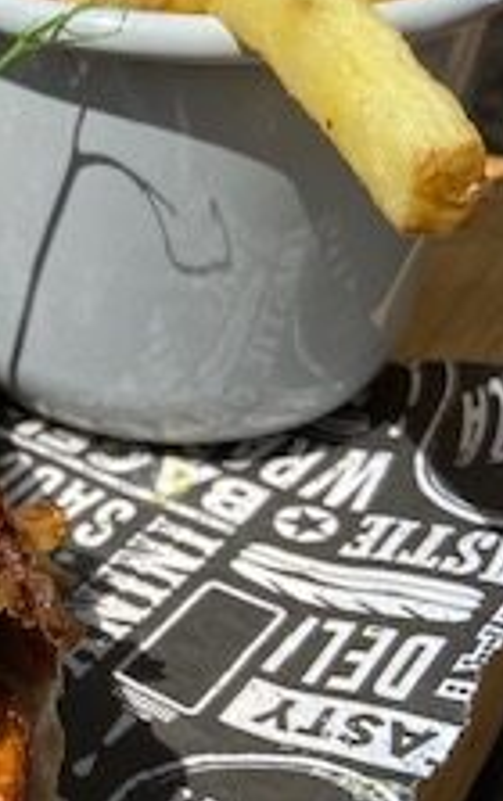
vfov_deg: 26.1
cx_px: -295
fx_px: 1727
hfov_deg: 15.1
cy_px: 377
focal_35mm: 79
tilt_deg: -30.0
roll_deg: +2.5
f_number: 1.8
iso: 32
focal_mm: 4.25
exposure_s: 1/3401
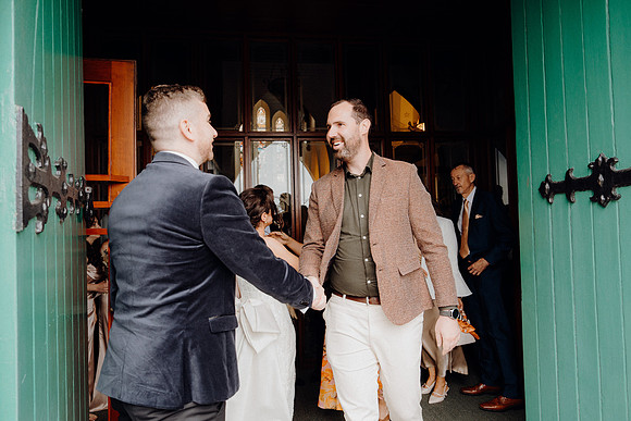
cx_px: 316
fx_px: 421
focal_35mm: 24
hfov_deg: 73.7
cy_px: 210
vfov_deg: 53.2
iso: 400
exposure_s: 1/200
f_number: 3.5
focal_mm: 24
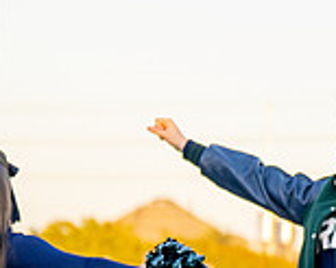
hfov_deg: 5.0
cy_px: 362
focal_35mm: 385
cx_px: 562
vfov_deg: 4.0
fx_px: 3826
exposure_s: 1/1250
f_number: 2.8
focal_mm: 87
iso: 500
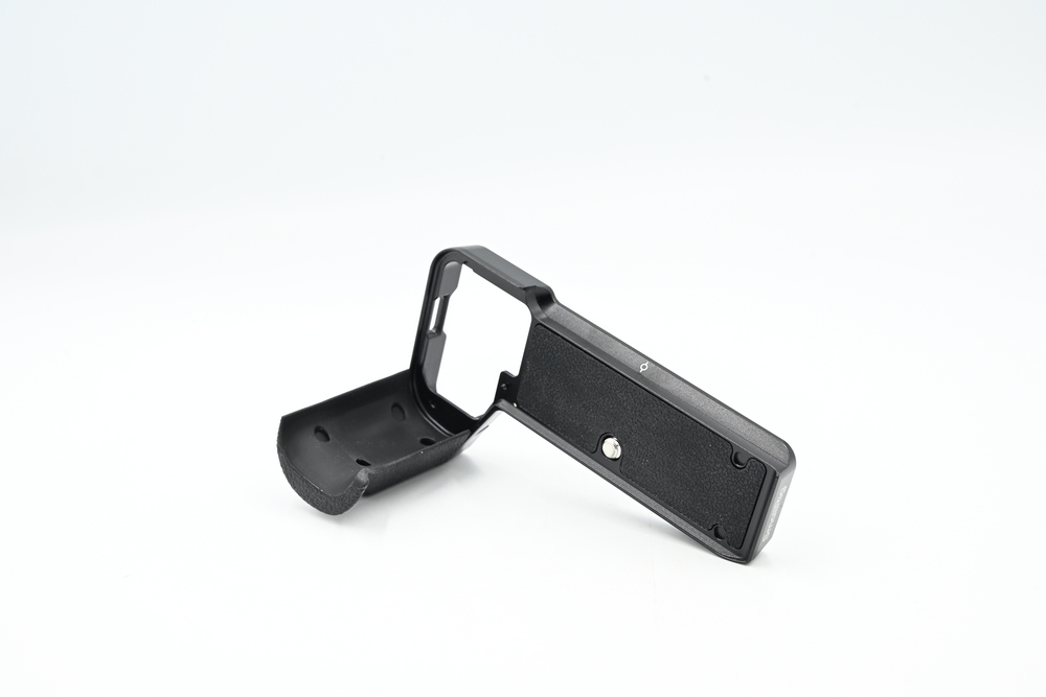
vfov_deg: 22.6
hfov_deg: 33.4
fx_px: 1743
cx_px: 523
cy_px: 348
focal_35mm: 60
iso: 200
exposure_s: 1/30
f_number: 11
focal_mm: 60
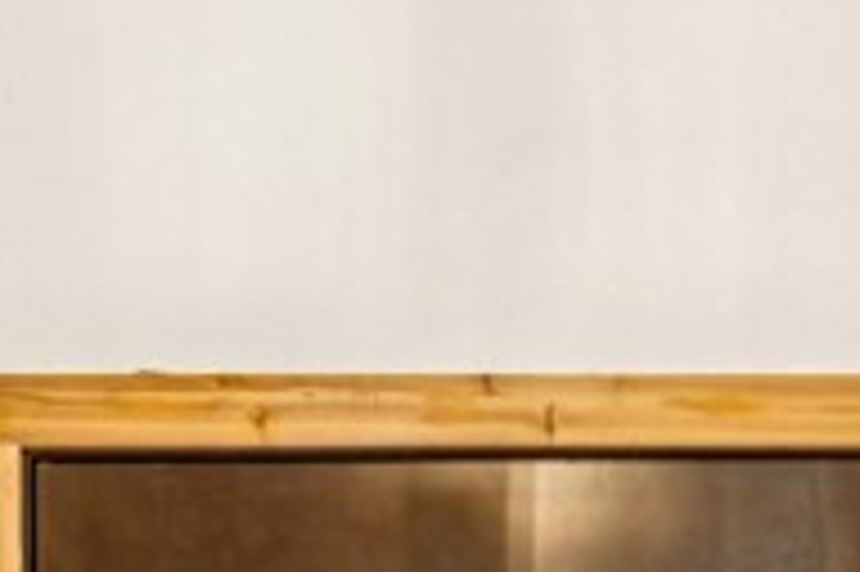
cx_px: 500
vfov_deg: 11.2
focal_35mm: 105
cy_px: 1315
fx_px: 2511
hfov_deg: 19.4
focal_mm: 19.6
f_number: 13
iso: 100
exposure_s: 1
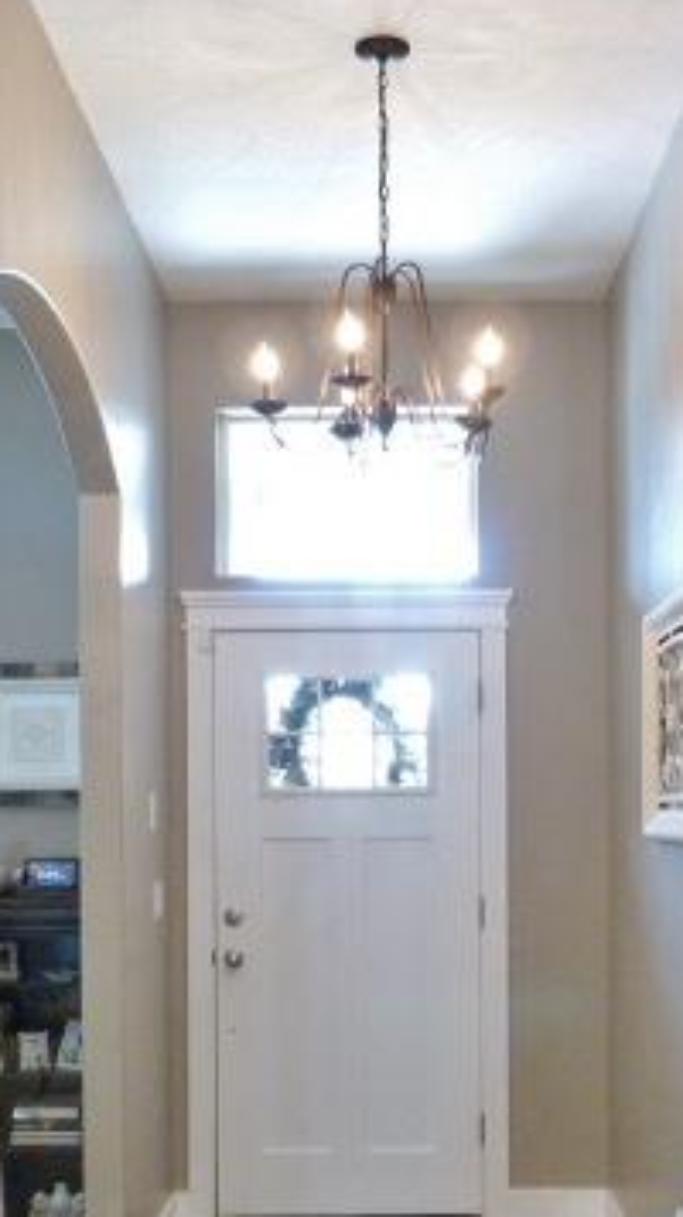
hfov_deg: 24.3
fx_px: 1579
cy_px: 779
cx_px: 427
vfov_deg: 41.7
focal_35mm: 49
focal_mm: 4.5
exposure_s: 1/30
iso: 500
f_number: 2.8
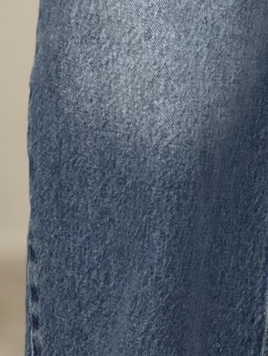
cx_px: 350
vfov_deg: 4.4
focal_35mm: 449
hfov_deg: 3.3
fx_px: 4631
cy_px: -115
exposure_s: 1/33
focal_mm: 9
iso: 125
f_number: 2.8
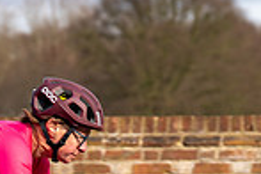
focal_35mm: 335
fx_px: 2429
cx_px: 11
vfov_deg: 4.1
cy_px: 221
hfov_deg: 6.1
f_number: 3.5
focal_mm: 83
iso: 100
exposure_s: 1/800
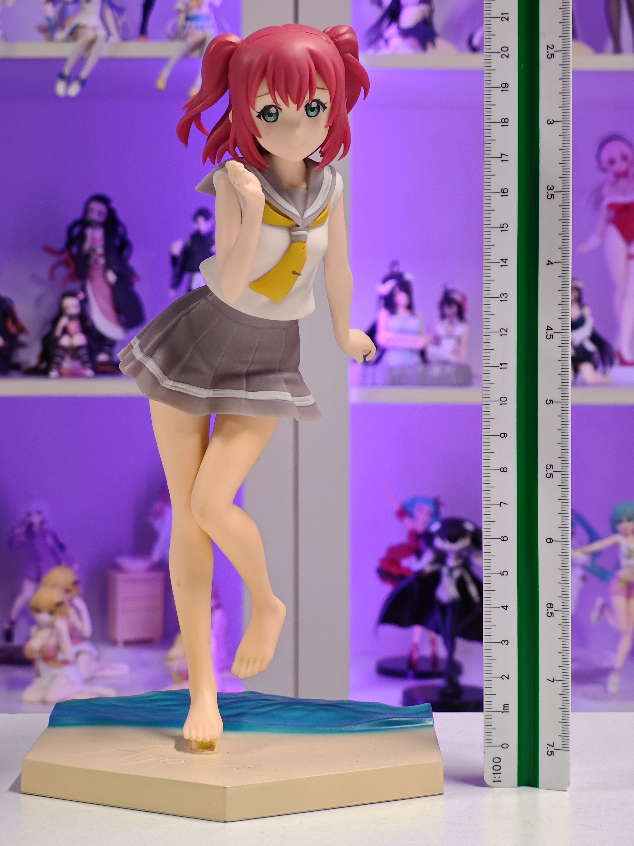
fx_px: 1954
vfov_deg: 24.4
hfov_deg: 18.4
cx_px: 317
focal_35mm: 80
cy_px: 423
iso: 400
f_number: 2.4
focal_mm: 7.48
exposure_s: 1/17.8
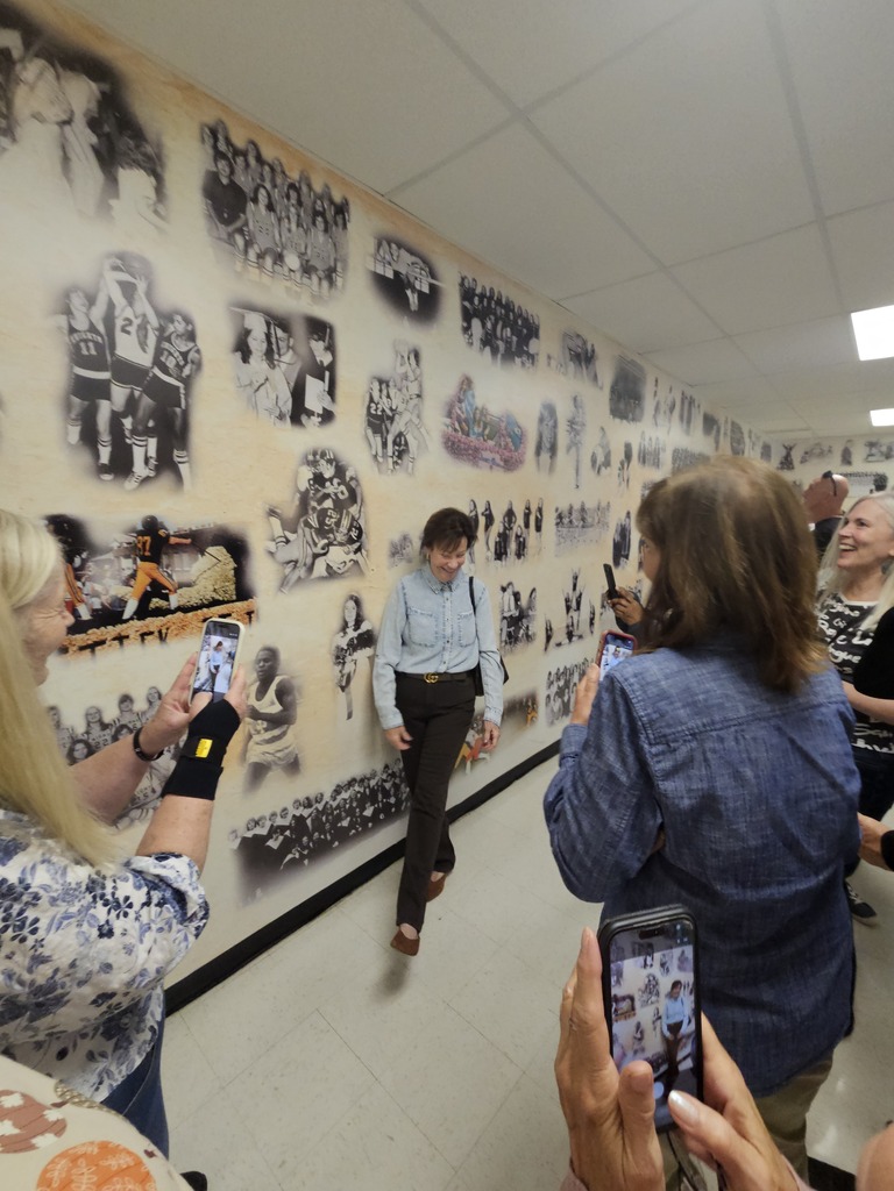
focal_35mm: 13
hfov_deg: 89.9
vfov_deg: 106.2
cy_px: 596
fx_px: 448
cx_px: 447
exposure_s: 1/60
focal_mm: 2.2
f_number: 2.2
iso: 200
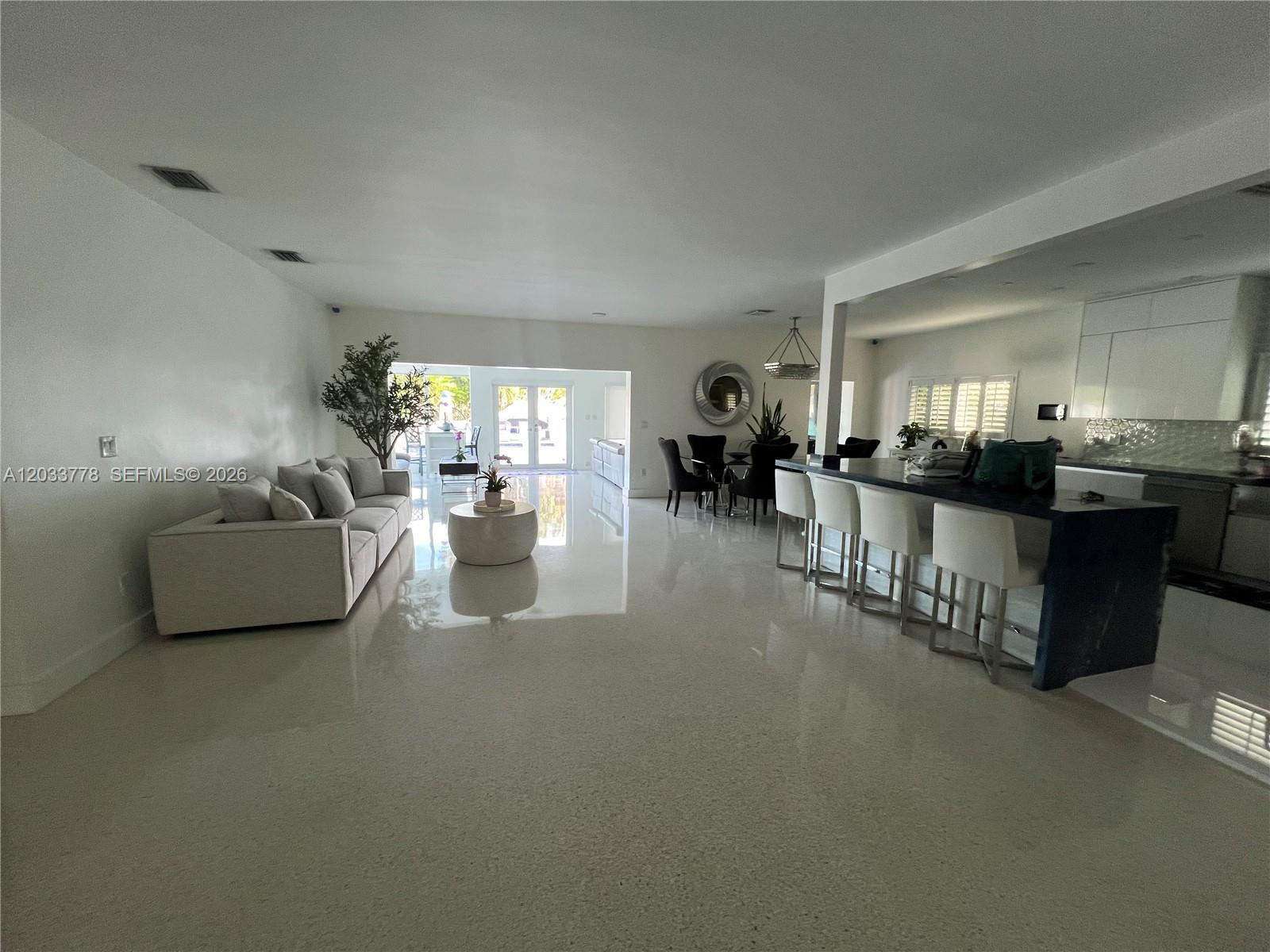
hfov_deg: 106.2
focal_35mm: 13
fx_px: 477
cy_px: 476
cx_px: 635
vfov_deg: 89.9
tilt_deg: -8.9
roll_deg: -0.7
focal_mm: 1.57
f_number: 1.8
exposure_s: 1/99
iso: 200
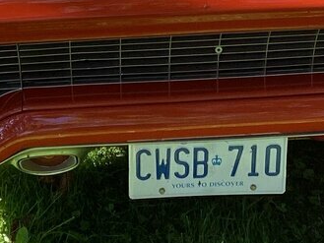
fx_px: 1058
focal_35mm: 113
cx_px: 180
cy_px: -79
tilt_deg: -23.4
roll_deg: +0.5
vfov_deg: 12.7
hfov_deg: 17.4
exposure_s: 1/148
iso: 25
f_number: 2.4
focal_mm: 3.3
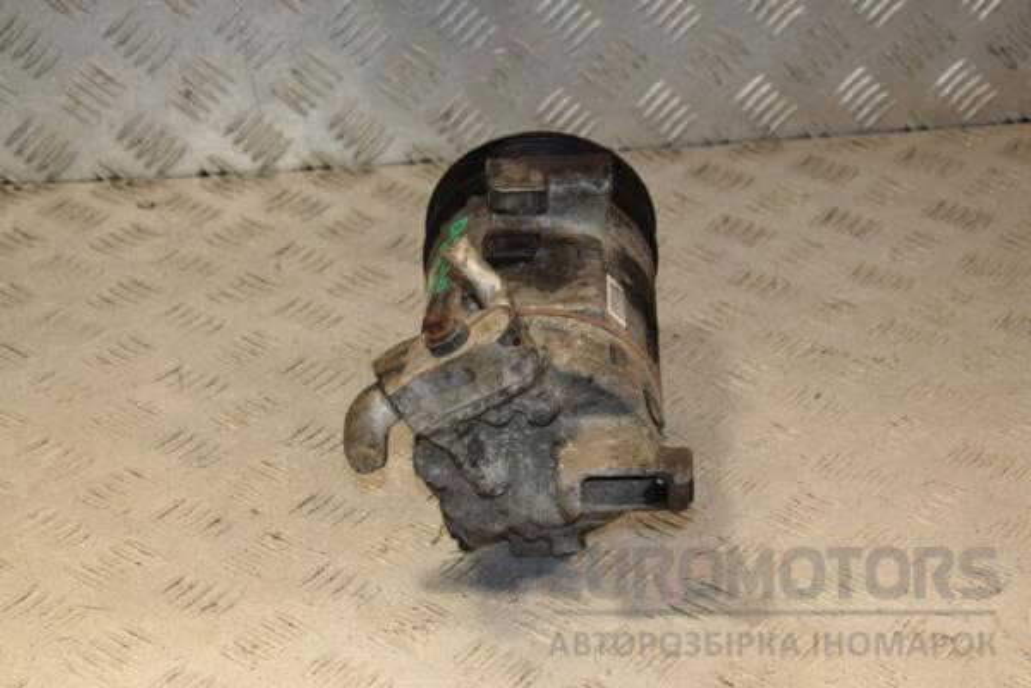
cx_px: 516
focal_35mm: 78
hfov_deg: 26.0
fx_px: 2234
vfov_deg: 17.5
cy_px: 344
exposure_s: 1/200
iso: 800
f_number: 6.3
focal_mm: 52
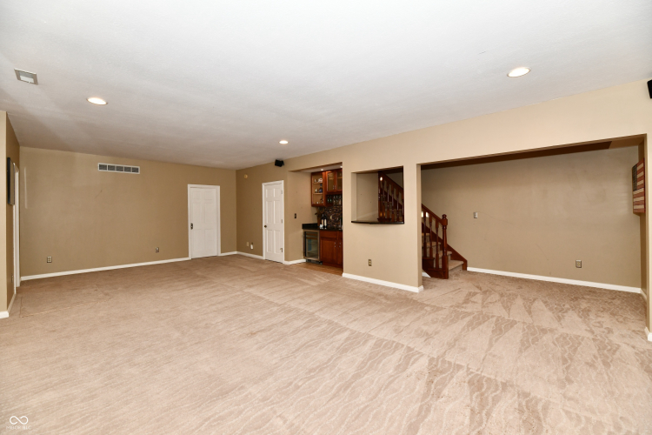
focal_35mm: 14
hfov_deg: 104.3
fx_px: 254
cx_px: 326
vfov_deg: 81.2
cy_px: 218
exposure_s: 1/60
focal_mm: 14
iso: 640
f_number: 6.3
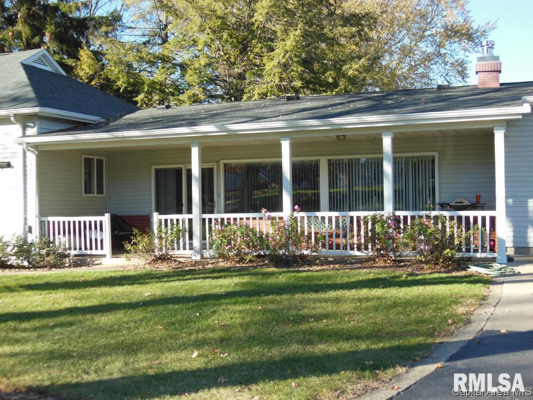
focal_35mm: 45
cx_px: 266
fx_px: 693
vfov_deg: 32.2
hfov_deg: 42.1
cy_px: 200
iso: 125
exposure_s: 1/160
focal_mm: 8
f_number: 4.4
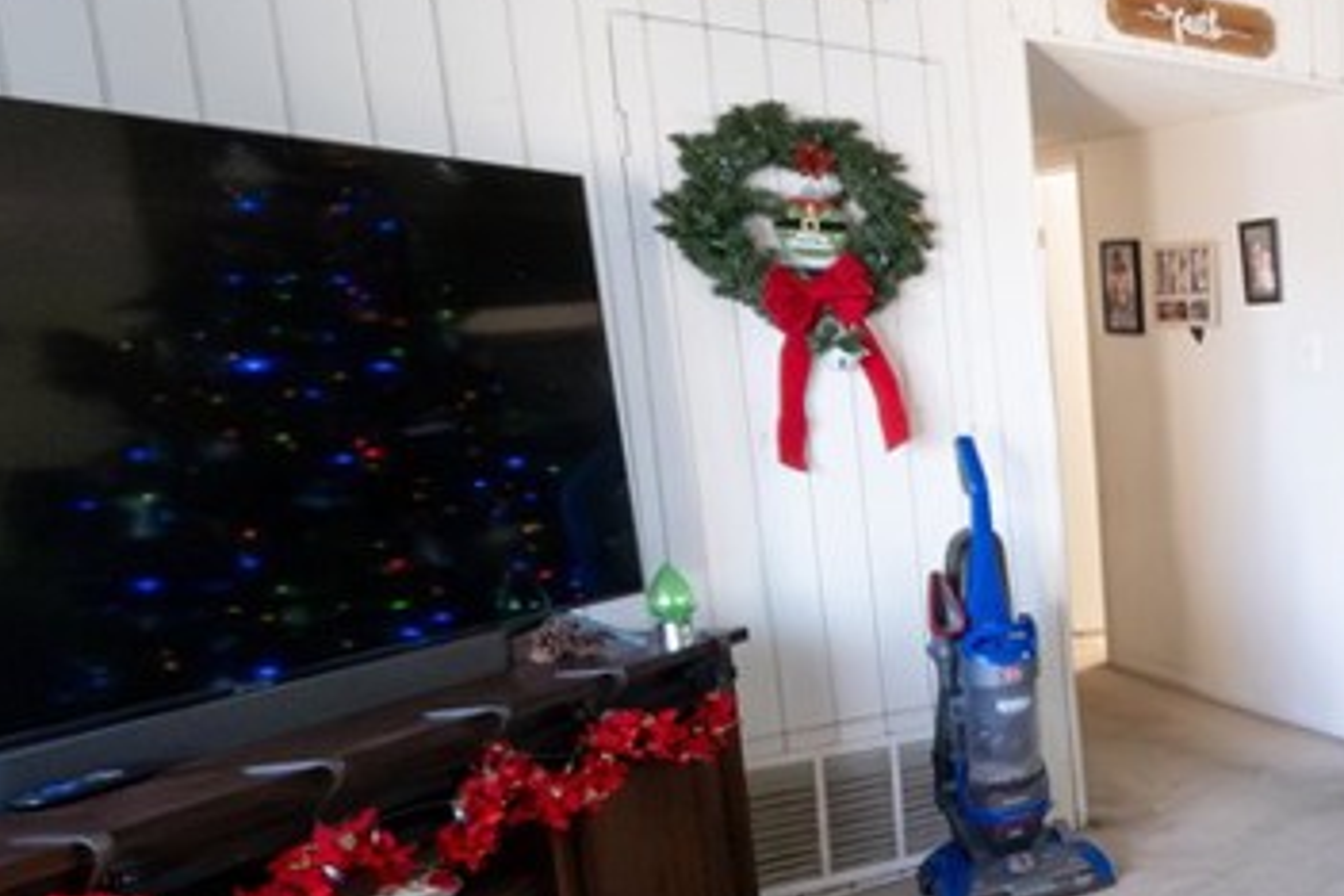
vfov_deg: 37.8
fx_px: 1307
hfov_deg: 32.8
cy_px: 515
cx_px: 1884
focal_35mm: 35
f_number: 16
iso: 6400
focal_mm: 8
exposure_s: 1/13
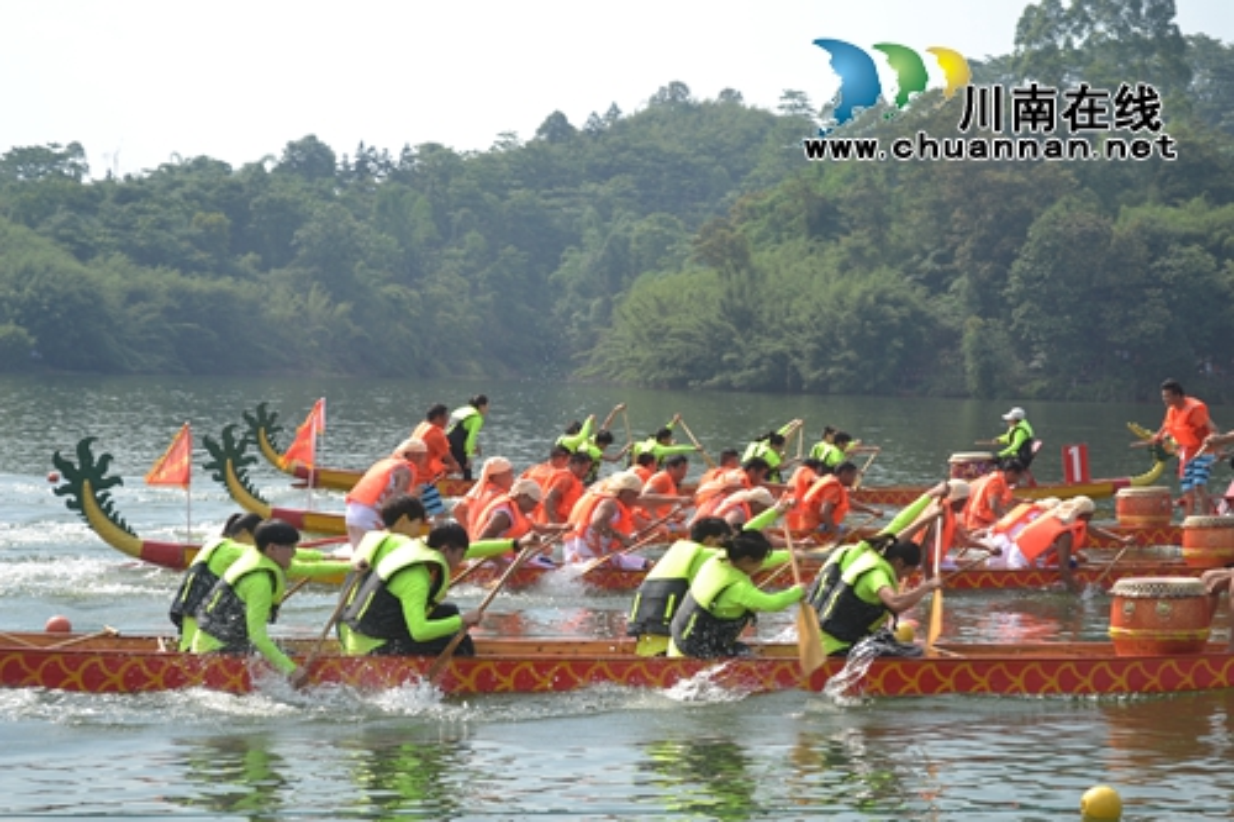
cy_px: 411
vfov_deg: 16.5
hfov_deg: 24.6
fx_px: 2827
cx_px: 617
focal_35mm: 82
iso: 100
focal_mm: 55
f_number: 8
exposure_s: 1/250
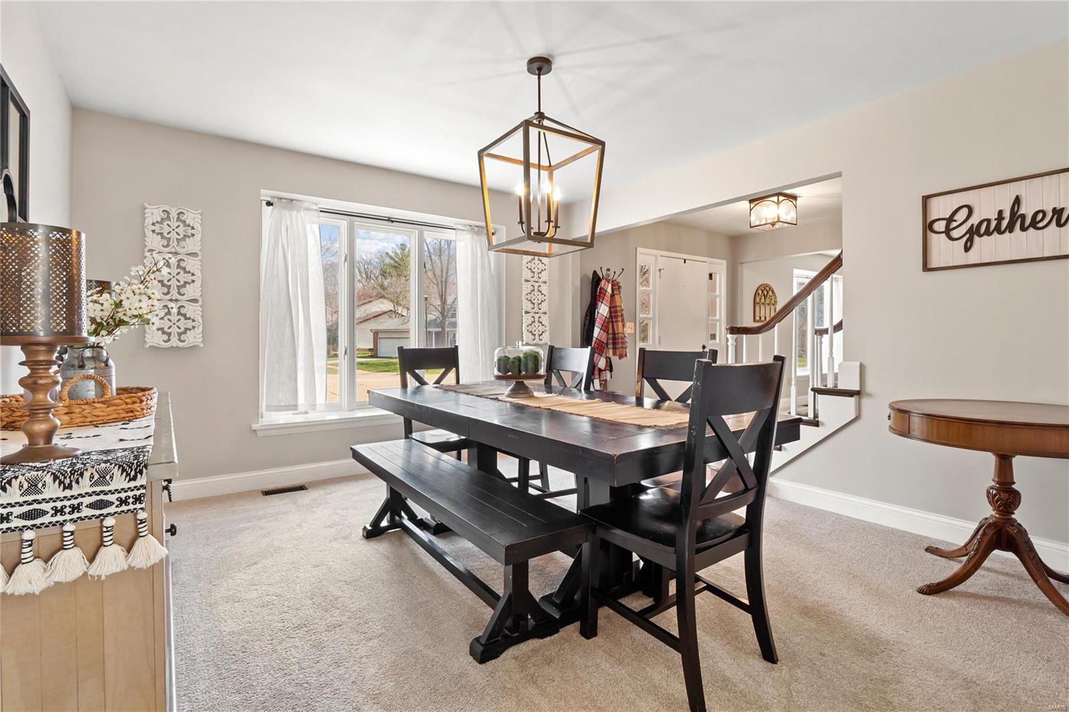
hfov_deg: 96.7
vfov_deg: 73.7
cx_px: 534
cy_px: 356
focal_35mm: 16
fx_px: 475
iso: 400
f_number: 6.3
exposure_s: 1/5
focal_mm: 8
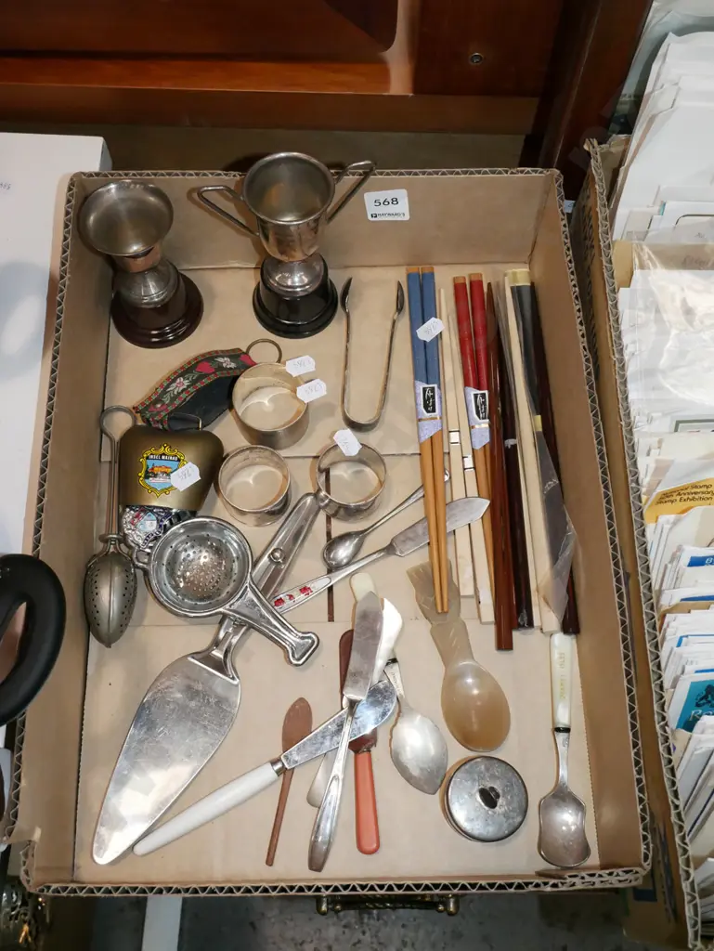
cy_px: 476
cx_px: 357
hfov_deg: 41.8
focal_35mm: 34
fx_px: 934
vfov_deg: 53.9
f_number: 7.1
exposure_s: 1/125
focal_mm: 17
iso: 3200
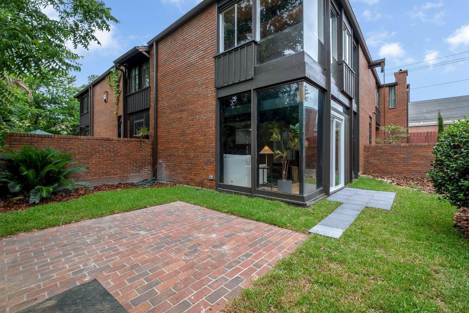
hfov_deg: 100.4
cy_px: 156
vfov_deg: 77.3
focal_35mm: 15
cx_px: 234
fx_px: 195
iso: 250
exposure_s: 1/160
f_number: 8
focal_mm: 10
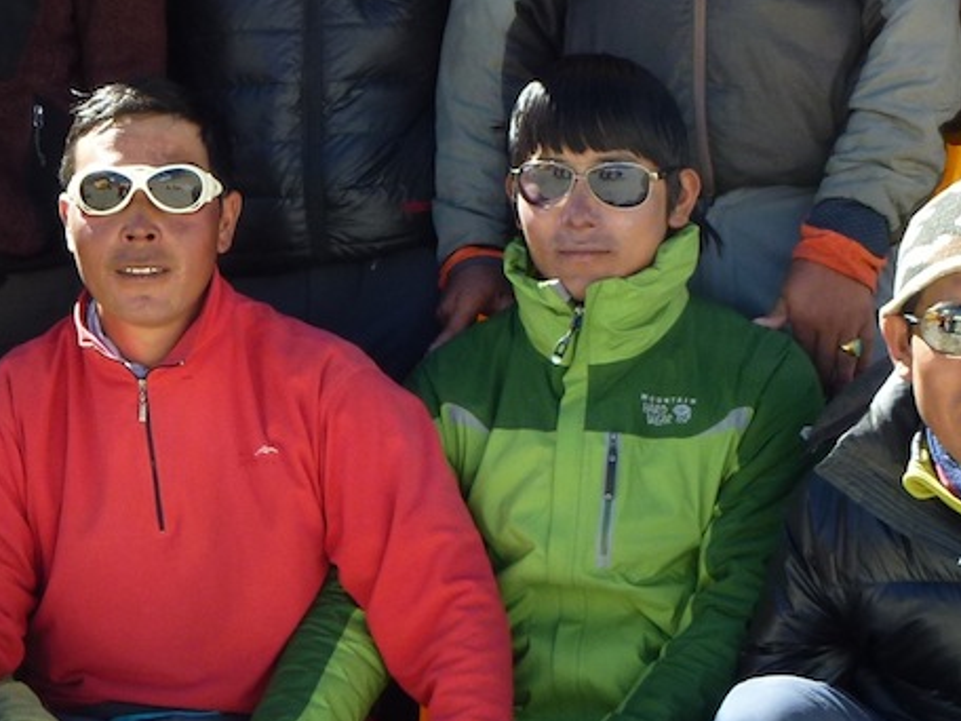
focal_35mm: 100
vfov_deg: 14.7
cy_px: 200
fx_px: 2776
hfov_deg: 19.6
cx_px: 472
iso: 100
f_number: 3.8
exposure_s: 1/200
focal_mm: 6.8
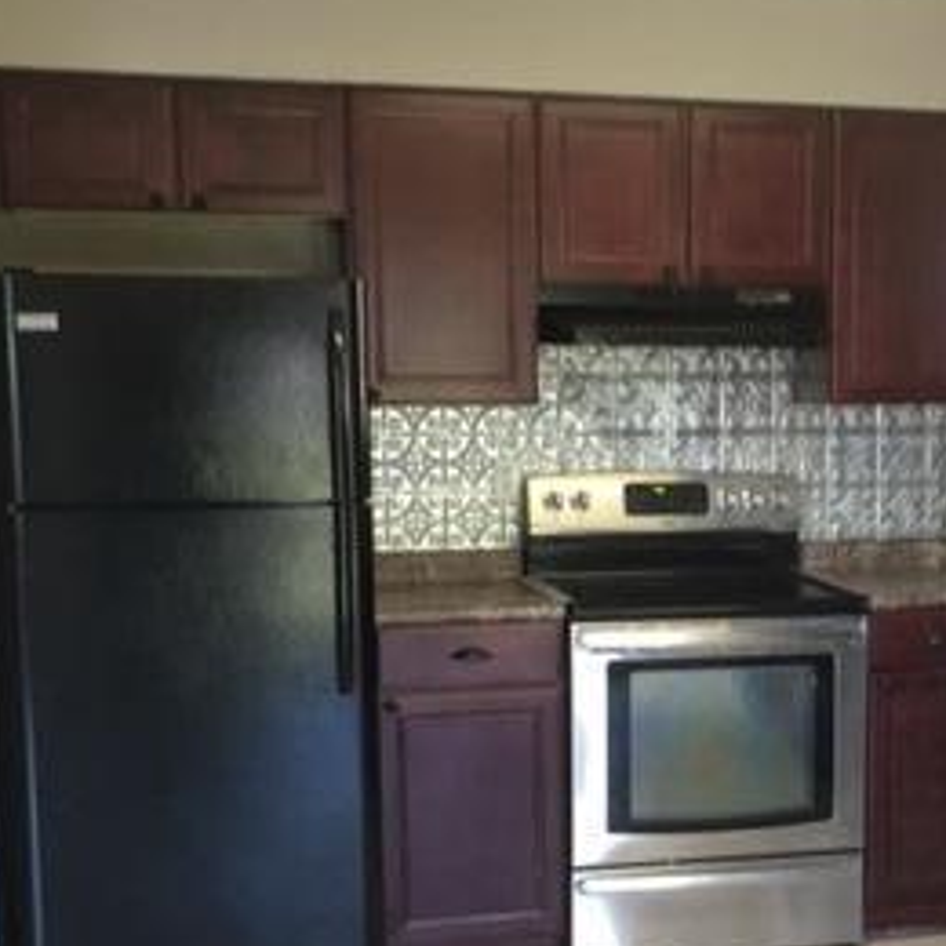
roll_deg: -1.5
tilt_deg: -6.2
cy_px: 615
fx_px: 1948
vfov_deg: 27.2
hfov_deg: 26.7
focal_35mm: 63
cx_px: 790
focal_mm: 4.15
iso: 200
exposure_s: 1/30
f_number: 2.2
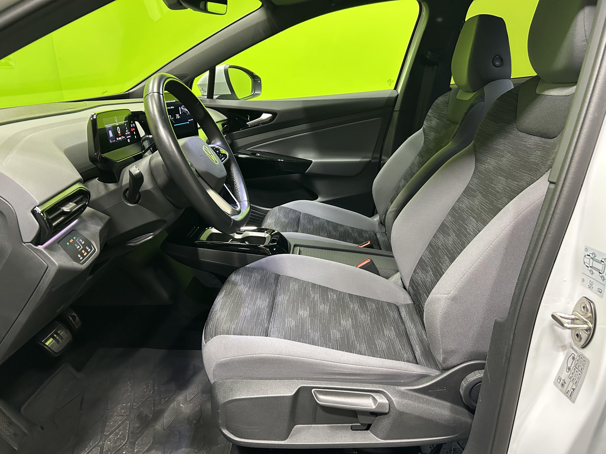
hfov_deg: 67.3
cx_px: 303
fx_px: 455
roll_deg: +2.9
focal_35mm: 26
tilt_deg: -18.5
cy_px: 227
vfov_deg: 53.1
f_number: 1.5
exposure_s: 1/57
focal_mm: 5.7
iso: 320
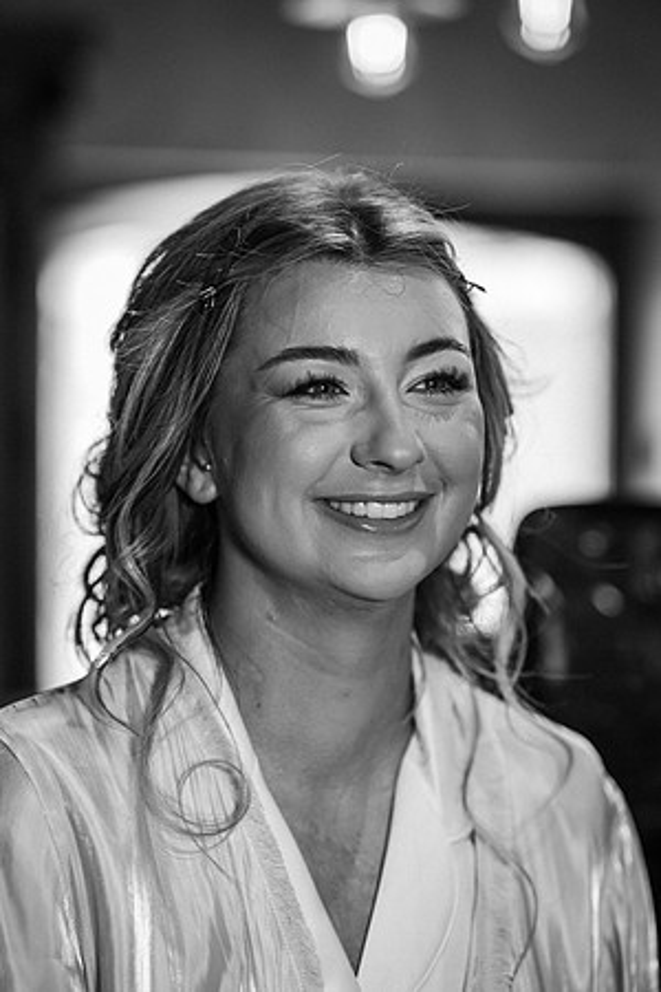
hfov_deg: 16.1
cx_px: 330
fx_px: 2341
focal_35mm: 85
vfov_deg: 23.9
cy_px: 496
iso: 160
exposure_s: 1/200
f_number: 2.2
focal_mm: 85
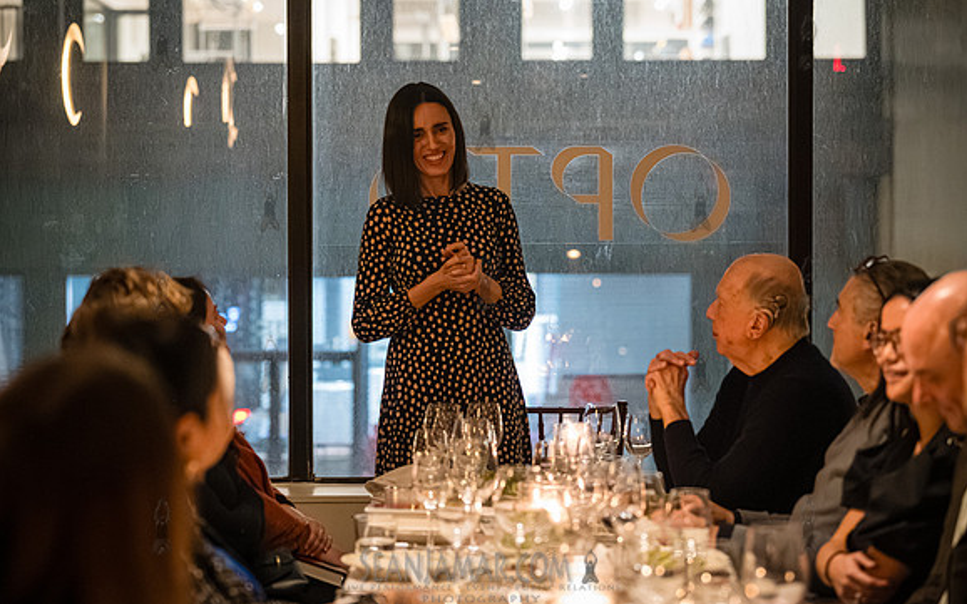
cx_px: 484
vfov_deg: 15.2
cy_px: 283
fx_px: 2266
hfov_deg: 24.1
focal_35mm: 86
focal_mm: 83
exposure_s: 1/125
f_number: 2.8
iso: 16000
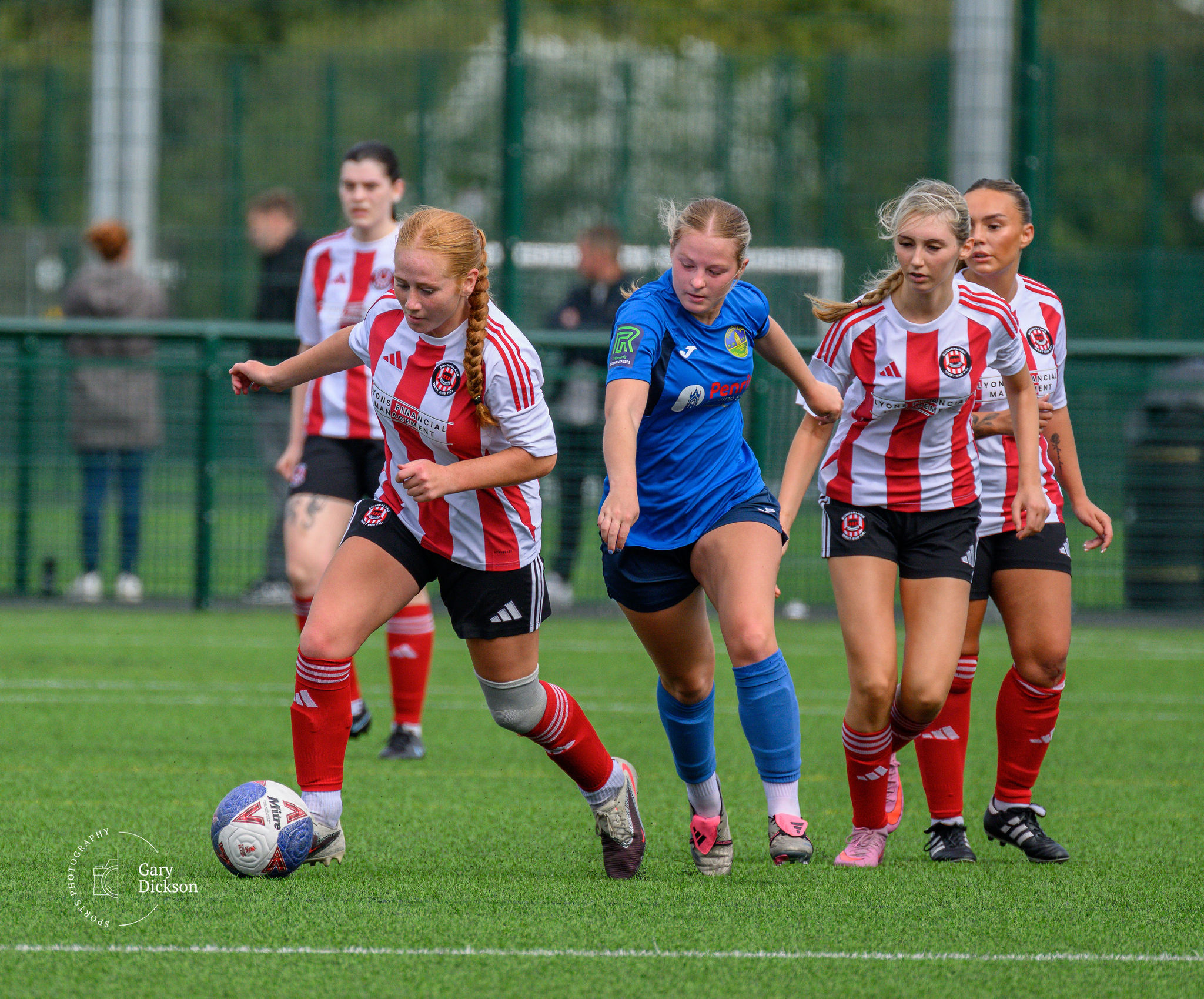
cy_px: 391
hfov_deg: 2.7
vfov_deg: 2.3
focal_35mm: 696
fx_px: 25177
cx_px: 512
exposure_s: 1/1600
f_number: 5.6
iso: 720
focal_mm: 400
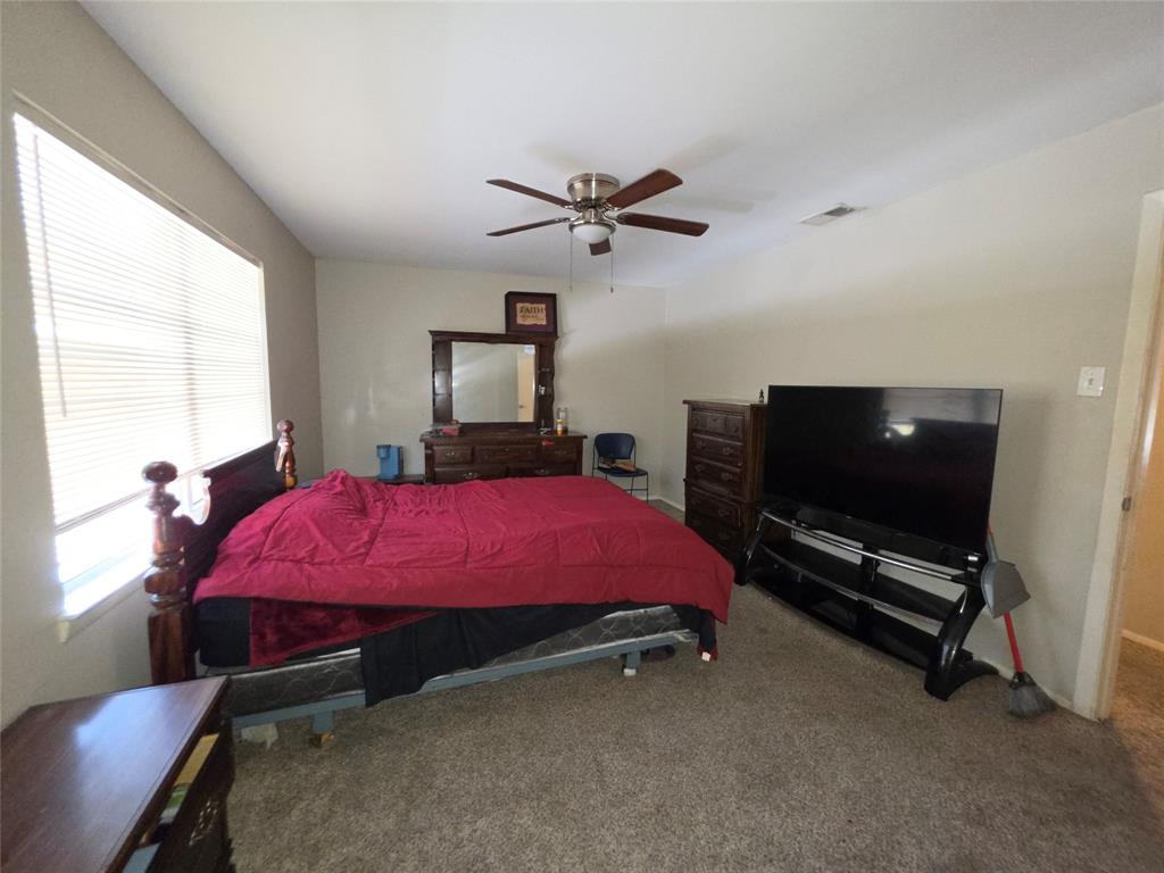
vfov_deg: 89.9
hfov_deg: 106.2
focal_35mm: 13
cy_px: 436
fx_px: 437
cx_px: 582
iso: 400
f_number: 1.9
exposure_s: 1/30
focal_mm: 2.2
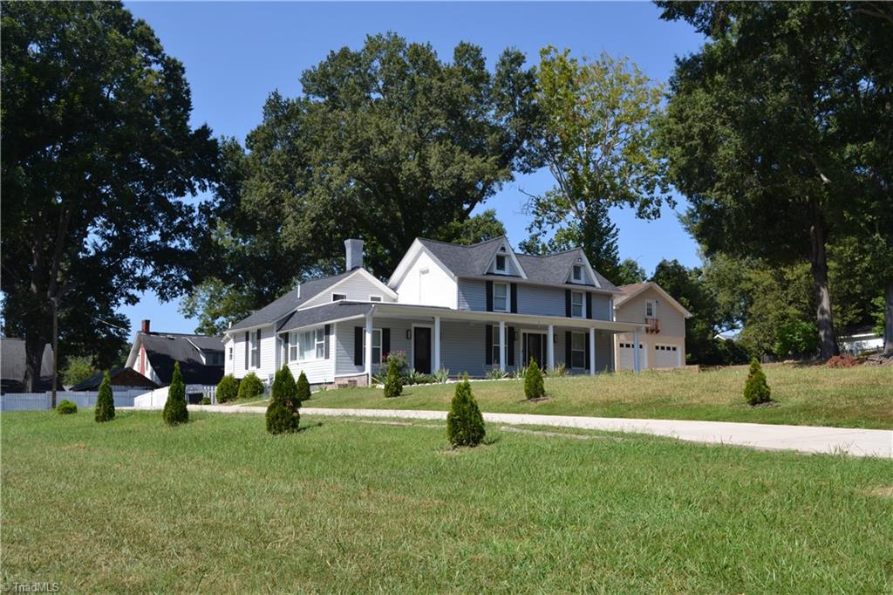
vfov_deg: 36.8
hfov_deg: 53.1
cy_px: 298
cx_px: 446
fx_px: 893
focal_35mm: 36
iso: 100
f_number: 7.1
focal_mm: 24
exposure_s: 1/200
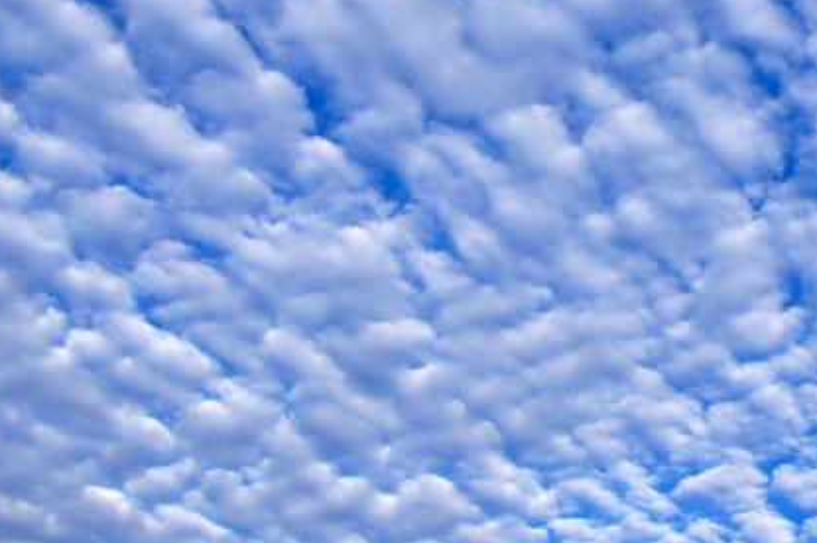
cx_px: 677
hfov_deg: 30.1
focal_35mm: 65
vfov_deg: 20.6
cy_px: 94
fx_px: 1474
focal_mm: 20
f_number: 13
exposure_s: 1/160
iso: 200
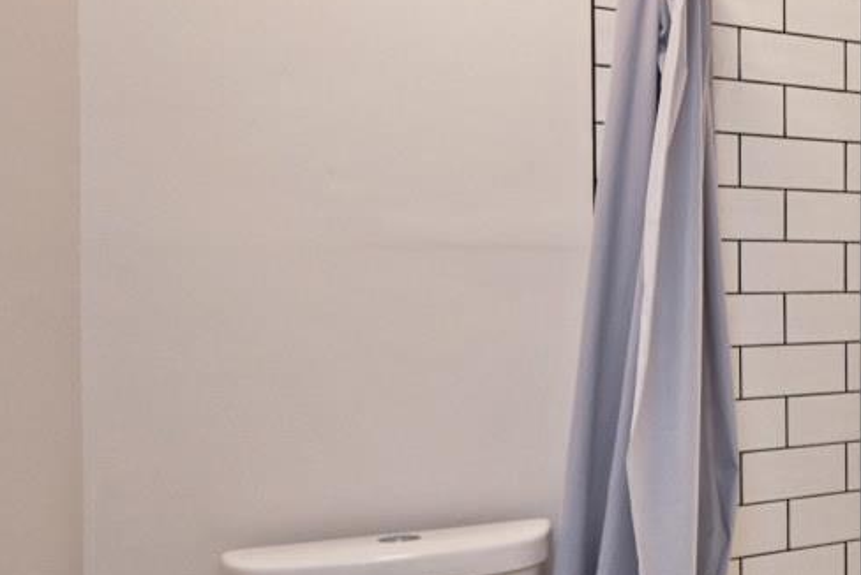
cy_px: 295
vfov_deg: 31.2
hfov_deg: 31.3
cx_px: 1194
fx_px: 1029
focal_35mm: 43
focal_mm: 14
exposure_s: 1/80
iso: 200
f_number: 4.5
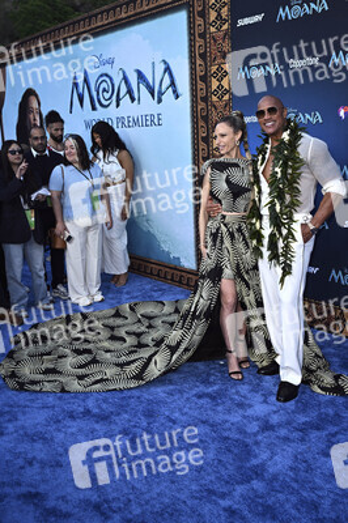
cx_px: 174
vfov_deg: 54.5
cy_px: 262
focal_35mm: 35
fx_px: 508
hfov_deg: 37.8
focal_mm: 35
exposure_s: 1/250
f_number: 6.3
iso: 1000
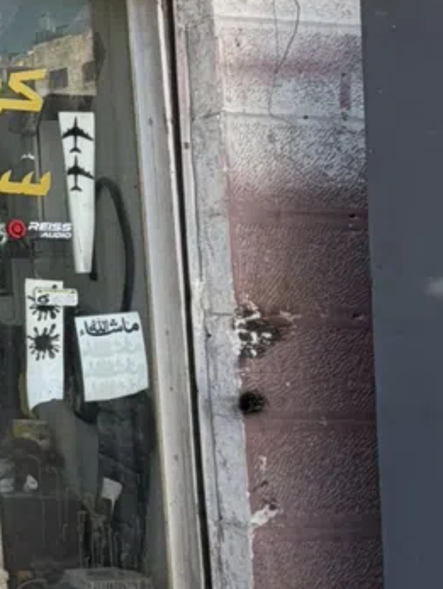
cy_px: 145
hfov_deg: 19.0
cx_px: -392
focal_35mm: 55
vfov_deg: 34.2
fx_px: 937
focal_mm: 2.22
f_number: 2.2
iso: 64
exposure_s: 1/416
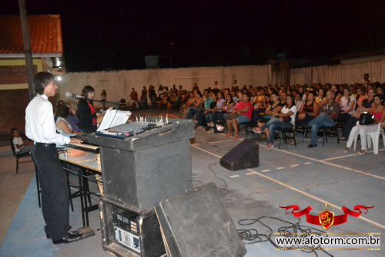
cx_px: 192
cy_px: 128
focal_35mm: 30
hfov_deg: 61.9
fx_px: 321
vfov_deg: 43.6
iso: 3200
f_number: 3.5
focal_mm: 20
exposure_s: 1/60
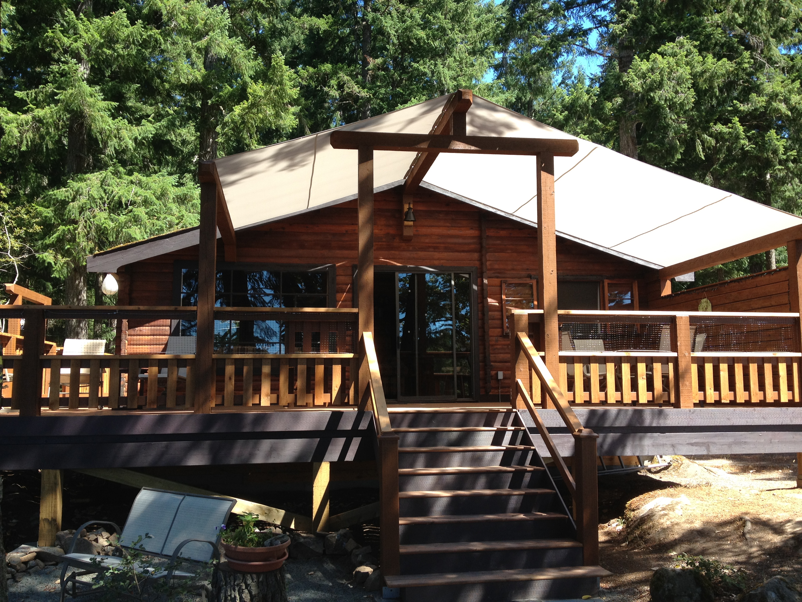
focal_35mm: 35
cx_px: 401
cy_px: 301
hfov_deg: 52.6
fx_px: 811
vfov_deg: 40.7
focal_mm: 4.28
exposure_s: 1/279
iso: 64
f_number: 2.4
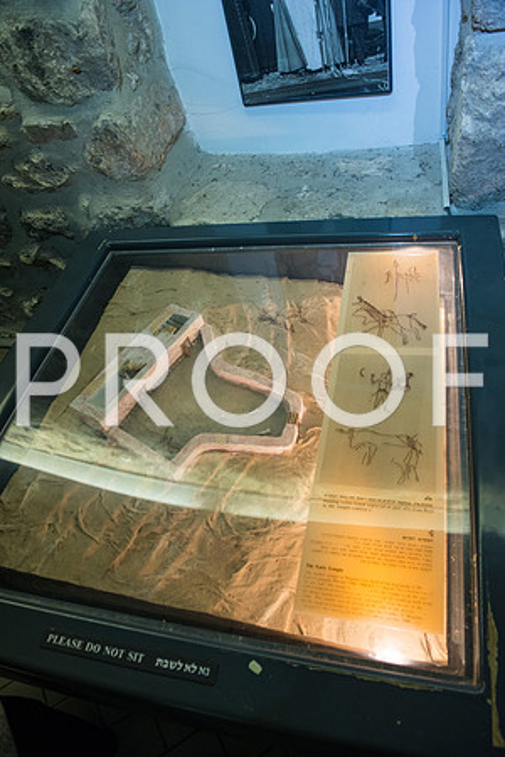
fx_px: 505
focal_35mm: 24
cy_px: 378
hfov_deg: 53.1
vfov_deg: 73.7
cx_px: 252
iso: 1600
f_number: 3.5
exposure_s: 1/160
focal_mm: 24
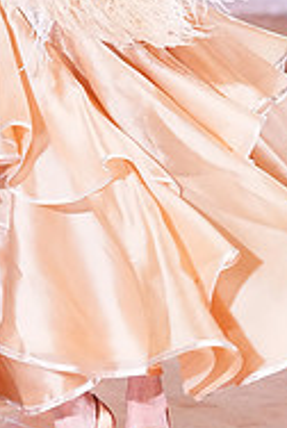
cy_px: -134
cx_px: -95
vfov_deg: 5.5
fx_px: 4408
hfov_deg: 3.7
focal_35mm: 370
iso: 8000
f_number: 4
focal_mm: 120
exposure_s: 1/400
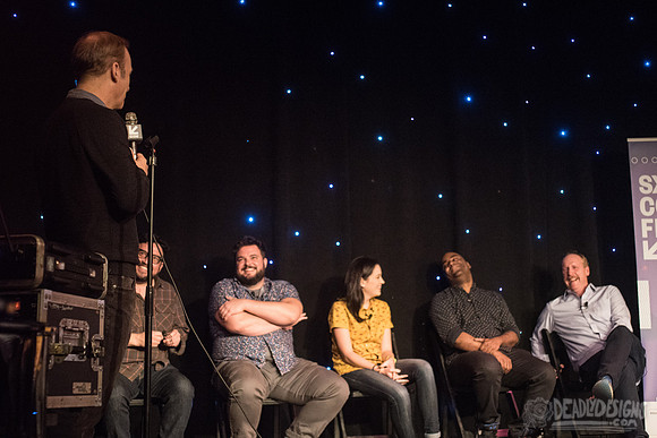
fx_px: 994
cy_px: 203
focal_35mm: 54
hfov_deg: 36.6
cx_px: 319
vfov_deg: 24.9
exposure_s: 1/400
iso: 2000
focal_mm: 44
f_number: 3.2
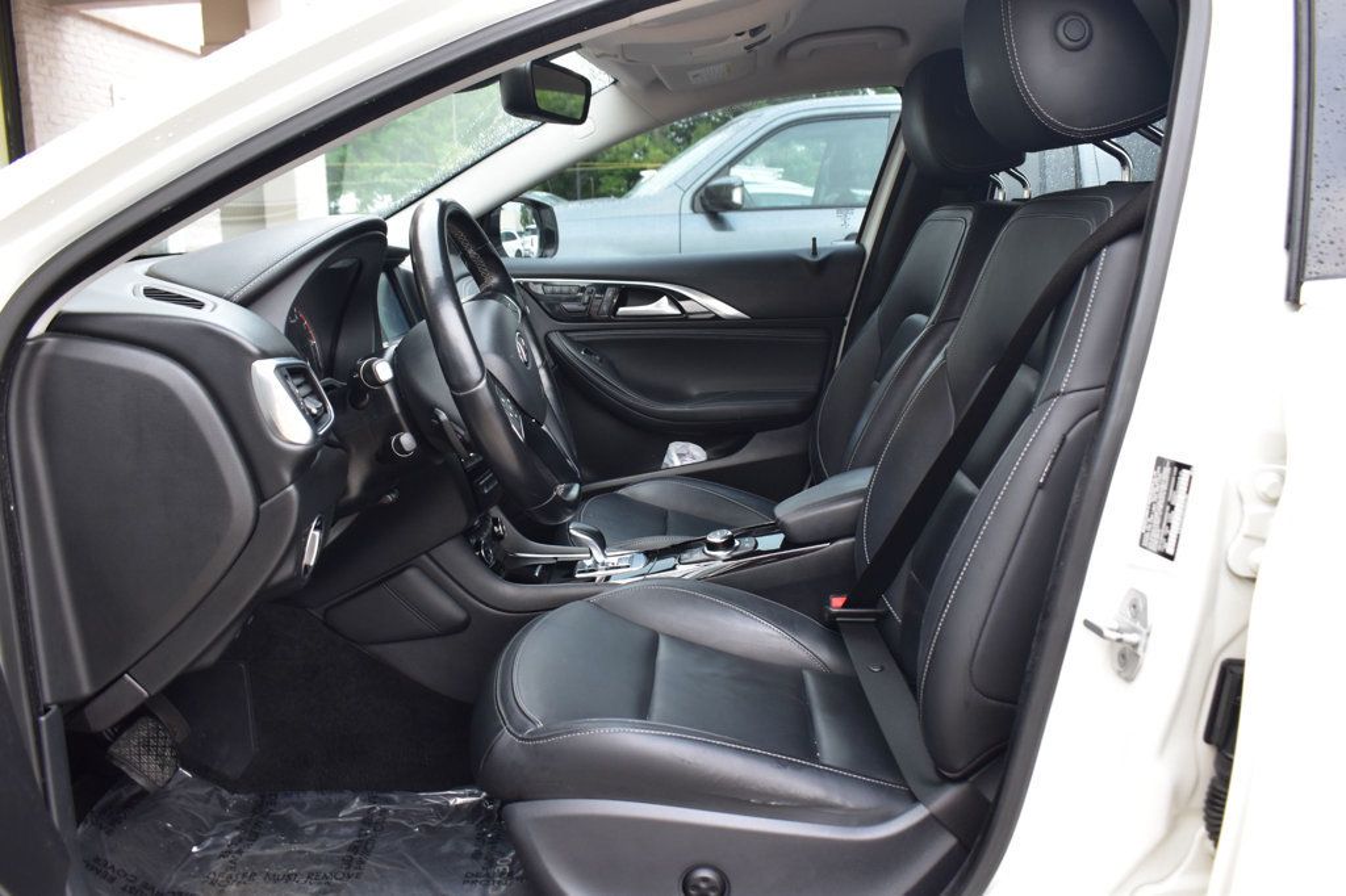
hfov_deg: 59.5
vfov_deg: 41.7
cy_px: 448
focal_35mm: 32
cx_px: 673
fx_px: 1177
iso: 500
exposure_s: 1/15
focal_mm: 21
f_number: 6.3
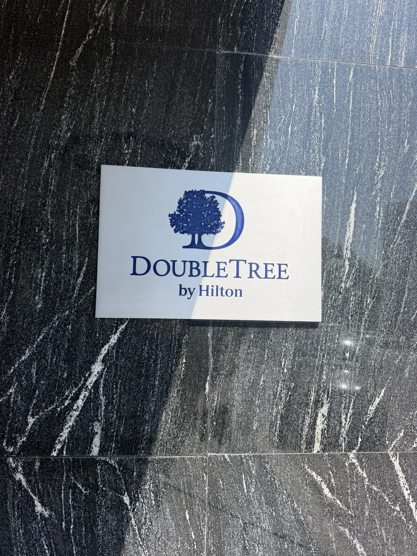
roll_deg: -2.4
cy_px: 278
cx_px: 208
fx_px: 385
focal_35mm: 24
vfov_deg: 71.6
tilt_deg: +3.5
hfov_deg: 56.8
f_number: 1.78
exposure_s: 1/2053
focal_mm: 6.76
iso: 100
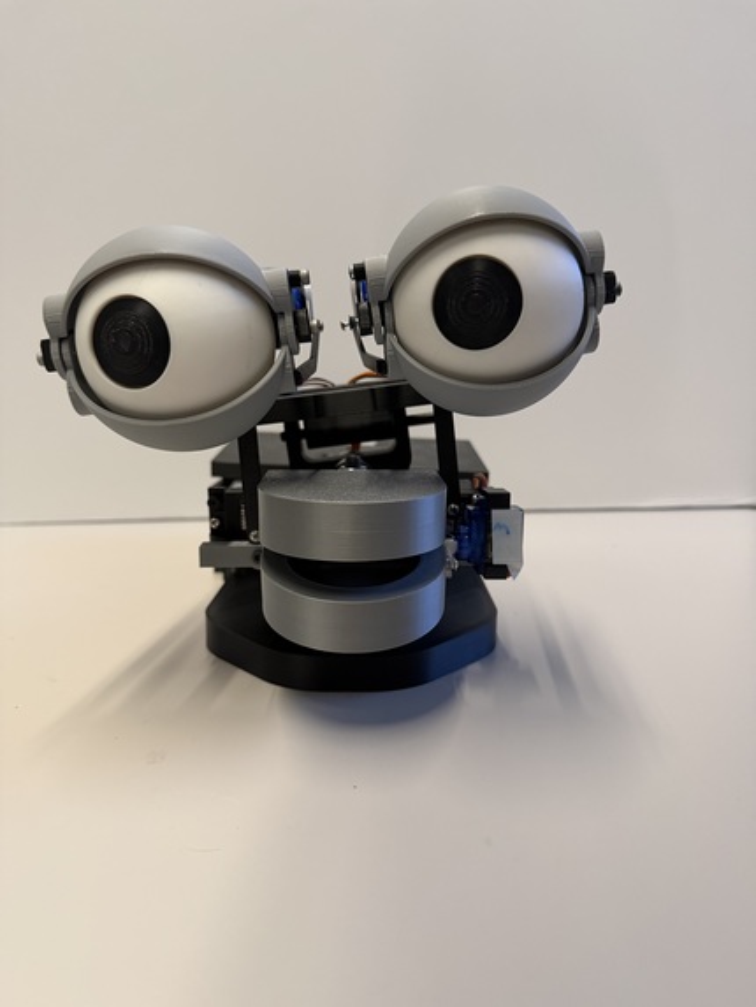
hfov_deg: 56.8
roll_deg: -0.1
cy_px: 504
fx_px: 699
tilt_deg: -9.4
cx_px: 378
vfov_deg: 71.6
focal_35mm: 24
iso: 400
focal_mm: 6.76
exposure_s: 1/49
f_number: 1.78
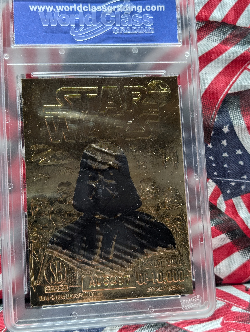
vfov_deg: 38.9
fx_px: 471
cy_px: 166
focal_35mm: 49
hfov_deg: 29.7
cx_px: 125
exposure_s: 1/25.3
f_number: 1.68
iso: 23
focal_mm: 6.9
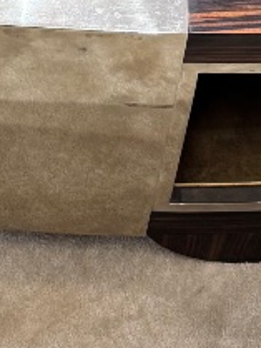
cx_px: -5
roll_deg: -3.0
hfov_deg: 10.7
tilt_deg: -41.2
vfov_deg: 12.5
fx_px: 1386
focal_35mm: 138
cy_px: -353
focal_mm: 6.76
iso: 125
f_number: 1.78
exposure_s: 1/50
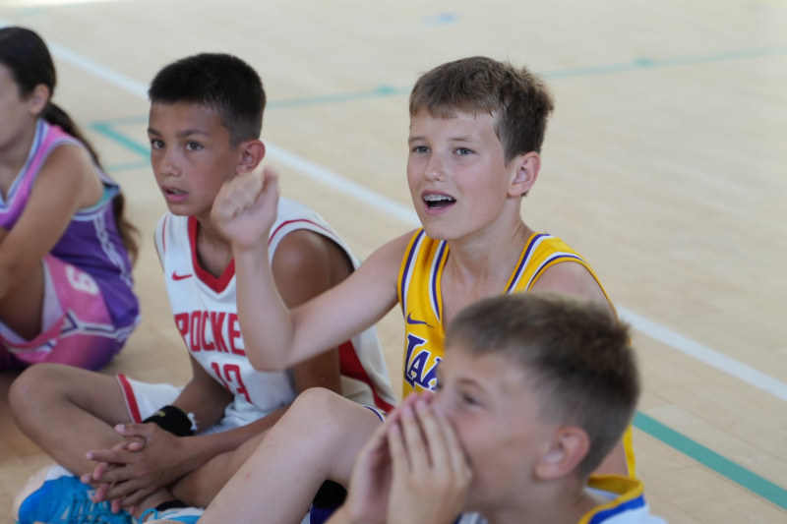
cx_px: 394
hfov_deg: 18.2
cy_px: 262
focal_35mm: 112
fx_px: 2459
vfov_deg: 12.2
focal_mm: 75
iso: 400
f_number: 2.8
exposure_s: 1/125
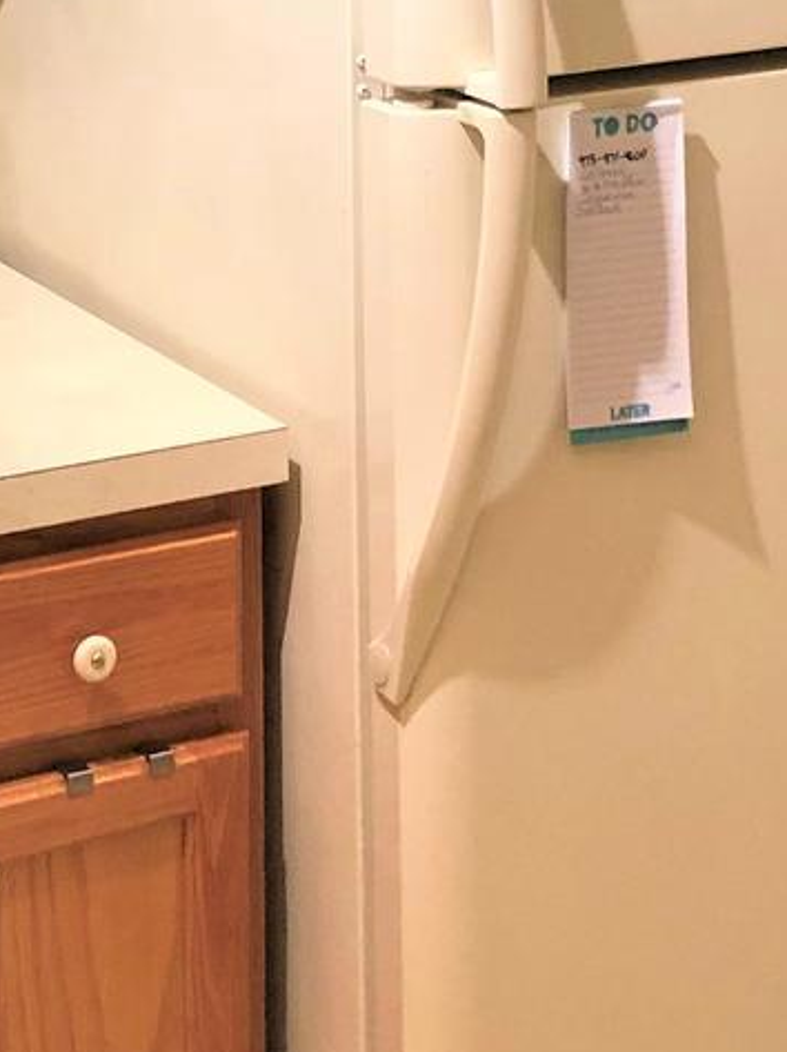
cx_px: 87
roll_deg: +0.5
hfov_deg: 16.0
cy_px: 18
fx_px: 2762
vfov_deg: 20.9
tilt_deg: -11.8
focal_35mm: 91
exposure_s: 1/15
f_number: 1.8
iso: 50
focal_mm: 3.99
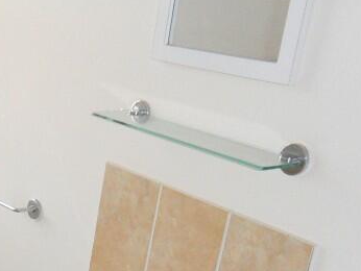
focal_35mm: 71
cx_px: -145
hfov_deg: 23.3
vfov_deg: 20.1
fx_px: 741
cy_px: 273
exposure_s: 1/90
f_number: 3.2
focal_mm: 3.9
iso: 100
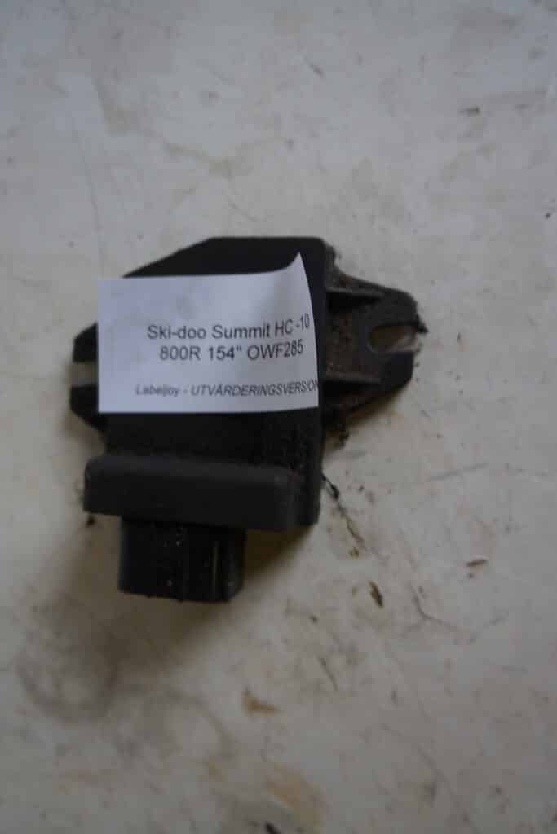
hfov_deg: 47.9
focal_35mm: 27
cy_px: 417
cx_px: 278
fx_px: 626
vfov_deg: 67.4
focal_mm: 18
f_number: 4
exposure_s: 1/60
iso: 160
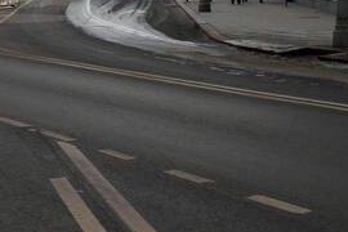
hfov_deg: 25.2
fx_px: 773
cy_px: -48
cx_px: 103
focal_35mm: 80
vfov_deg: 16.4
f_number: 5.6
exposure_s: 1/400
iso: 100
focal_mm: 20
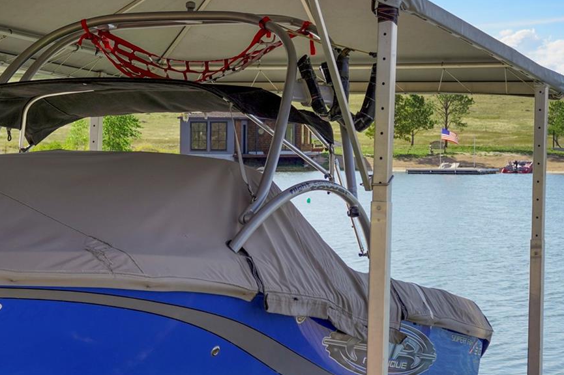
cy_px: 199
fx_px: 1738
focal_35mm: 111
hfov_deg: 18.2
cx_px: 102
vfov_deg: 12.3
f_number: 9
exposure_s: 1/400
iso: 200
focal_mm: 60
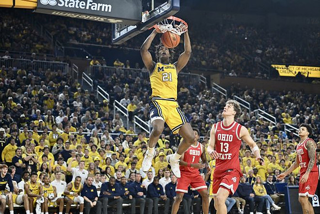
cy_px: 107
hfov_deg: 28.8
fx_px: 622
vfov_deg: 19.5
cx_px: 160
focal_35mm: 70
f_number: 2.8
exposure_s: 1/1250
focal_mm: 70
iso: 3200
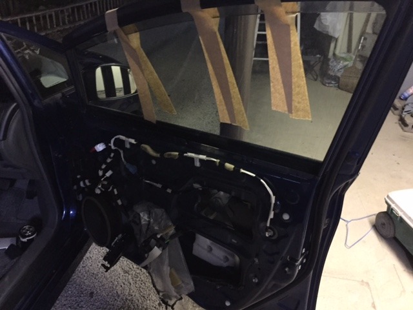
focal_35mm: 29
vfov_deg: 48.2
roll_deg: -1.4
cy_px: 155
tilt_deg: -30.7
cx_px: 206
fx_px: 346
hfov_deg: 61.7
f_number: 2.2
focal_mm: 4.15
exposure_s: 1/15
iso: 640
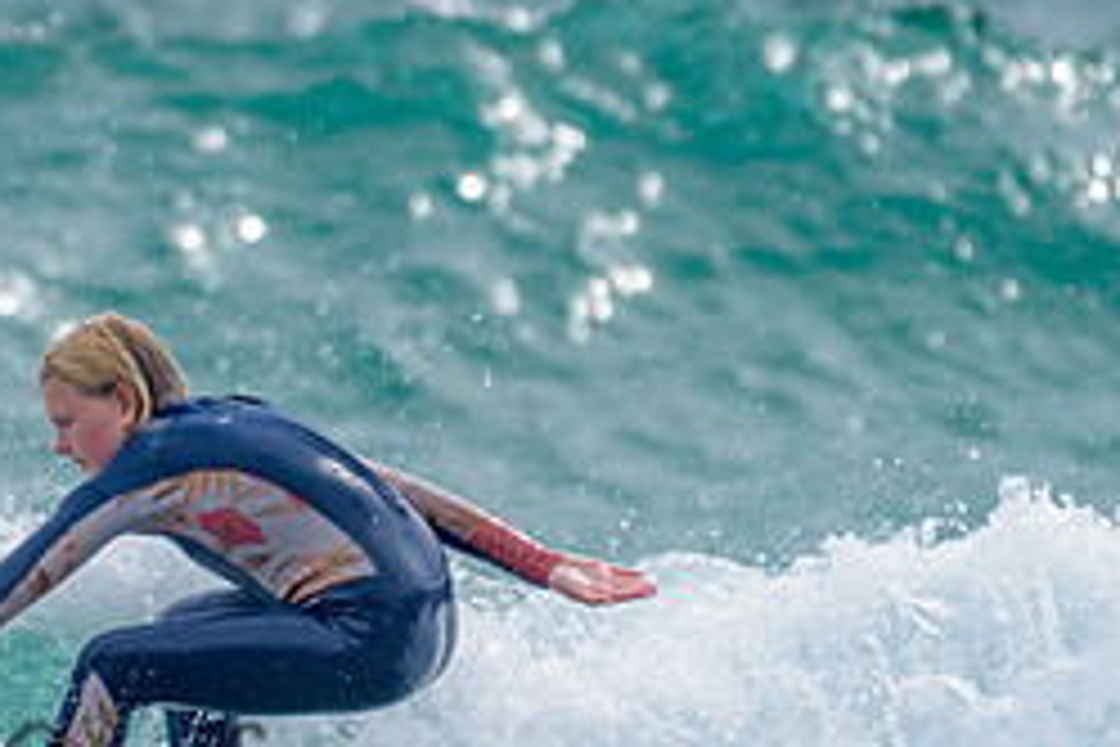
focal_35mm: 1429
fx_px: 44454
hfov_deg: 1.4
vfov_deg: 1.0
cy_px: 558
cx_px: 160
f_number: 5.6
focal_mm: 500
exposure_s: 1/2000
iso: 180
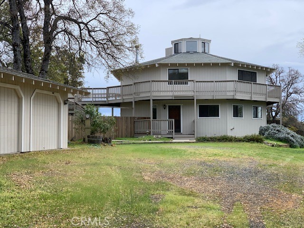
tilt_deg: +2.4
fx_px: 457
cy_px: 114
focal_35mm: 52
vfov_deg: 28.0
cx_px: 152
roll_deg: +0.3
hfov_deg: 36.8
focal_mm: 6
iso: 16
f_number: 2.4
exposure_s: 1/607
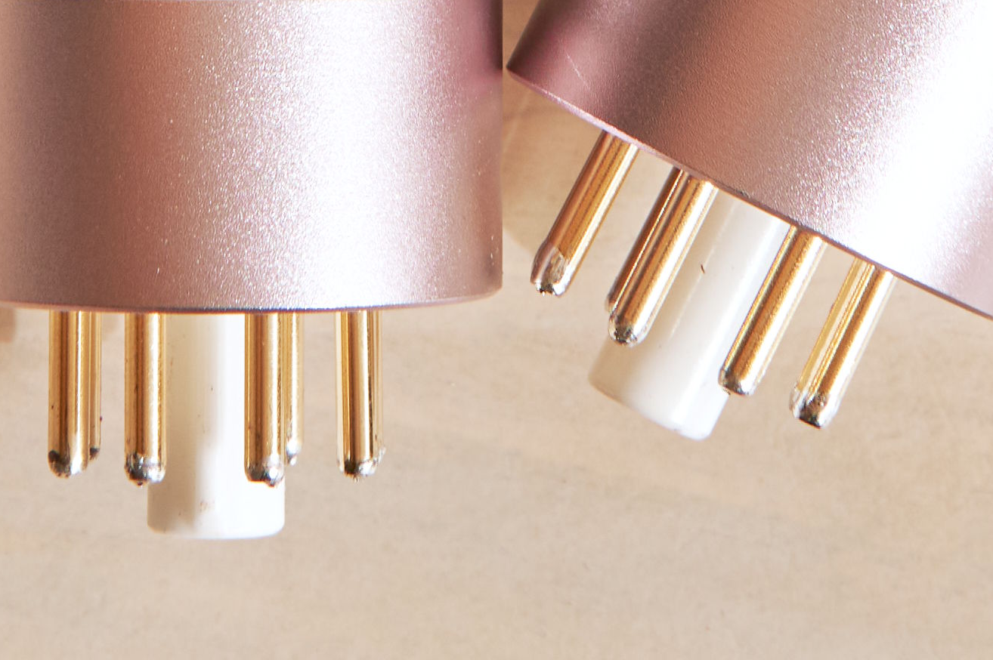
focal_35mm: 252
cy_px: -646
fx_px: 6946
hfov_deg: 8.2
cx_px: 502
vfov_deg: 5.3
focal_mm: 56
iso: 160
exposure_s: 1/125
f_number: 14
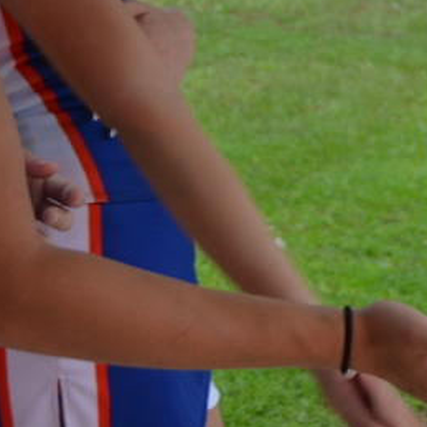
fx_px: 3163
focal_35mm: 227
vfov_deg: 7.7
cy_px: 167
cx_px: 625
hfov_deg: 7.6
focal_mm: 45
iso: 450
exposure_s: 1/60
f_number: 5.3
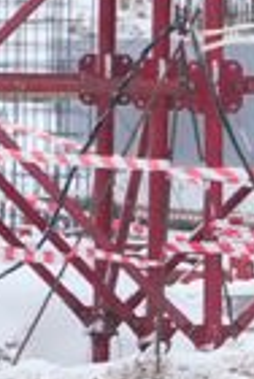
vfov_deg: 2.5
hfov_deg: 1.7
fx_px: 8488
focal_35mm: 806
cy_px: -233
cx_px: 534
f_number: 4
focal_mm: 162
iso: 1000
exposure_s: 1/400
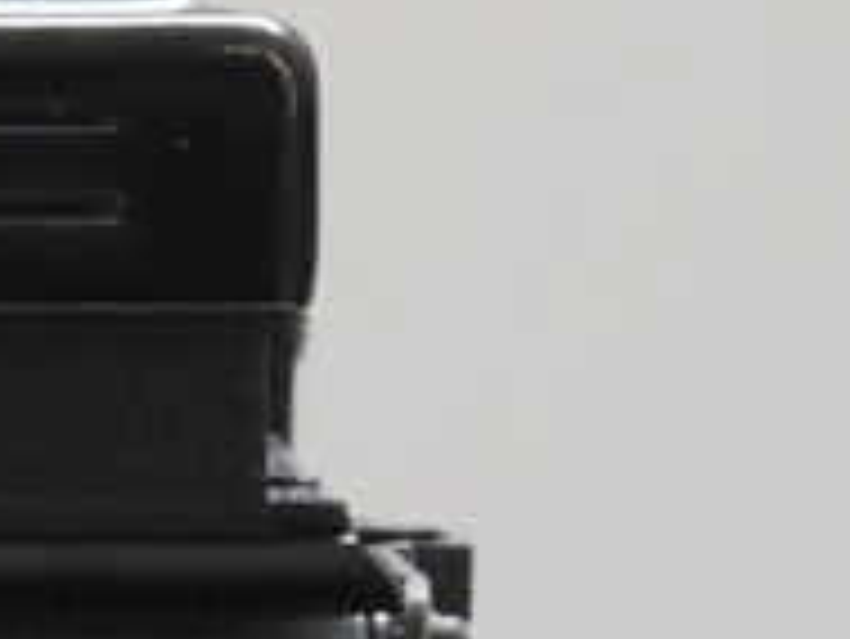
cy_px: 1638
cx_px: -783
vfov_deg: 3.5
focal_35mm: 418
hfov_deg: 4.7
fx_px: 10271
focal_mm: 33
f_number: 10
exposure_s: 1/6
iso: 400
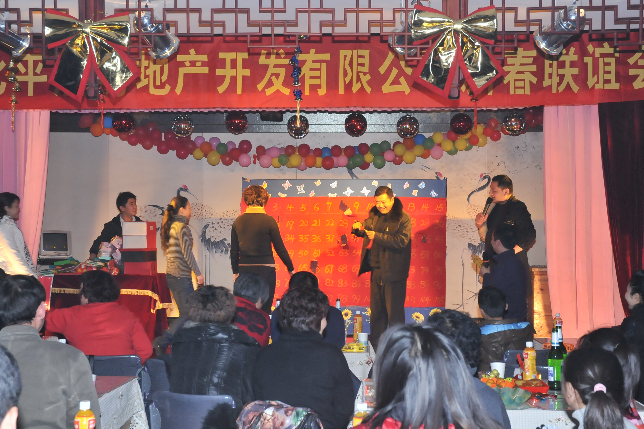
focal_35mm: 52
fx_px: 930
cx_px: 319
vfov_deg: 26.0
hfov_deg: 38.2
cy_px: 211
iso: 800
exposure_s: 1/40
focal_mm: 34
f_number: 6.3
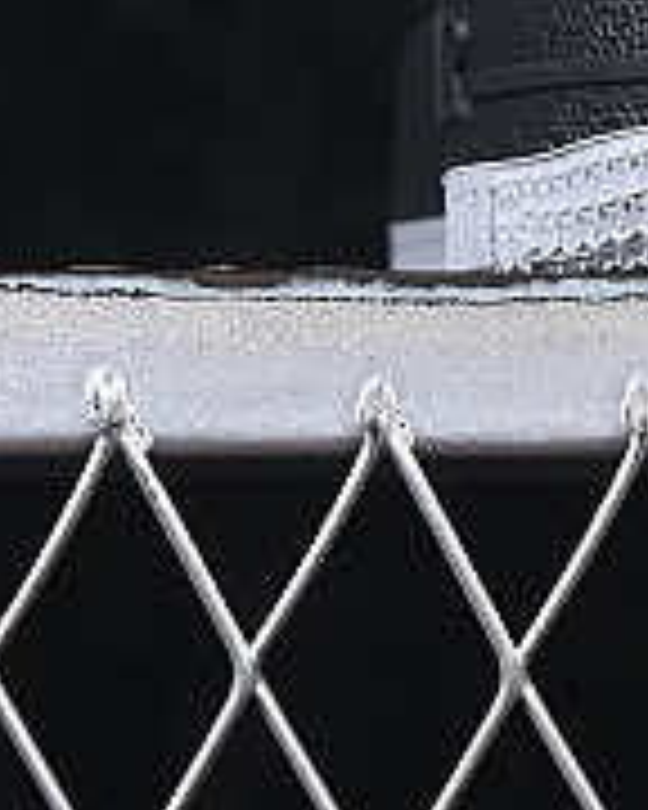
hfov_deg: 3.6
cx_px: 1467
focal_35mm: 422
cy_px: -724
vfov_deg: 4.5
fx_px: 10117
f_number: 7.1
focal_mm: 50
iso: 160
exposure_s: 1/60
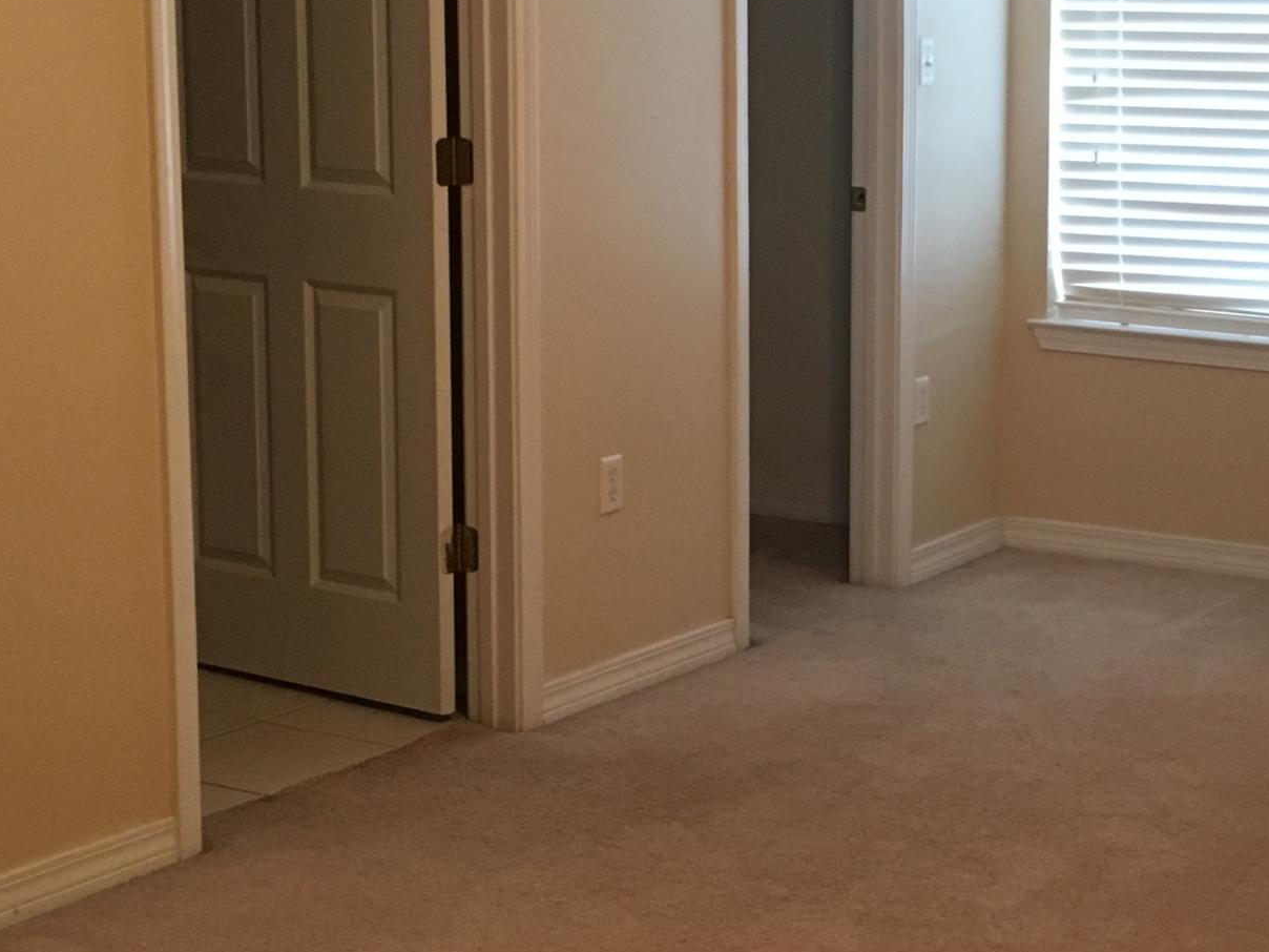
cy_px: 427
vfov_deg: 20.4
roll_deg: -0.8
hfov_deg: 26.4
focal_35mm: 72
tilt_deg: -8.9
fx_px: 2639
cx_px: 1049
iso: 160
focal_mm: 4.15
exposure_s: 1/33
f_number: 2.2
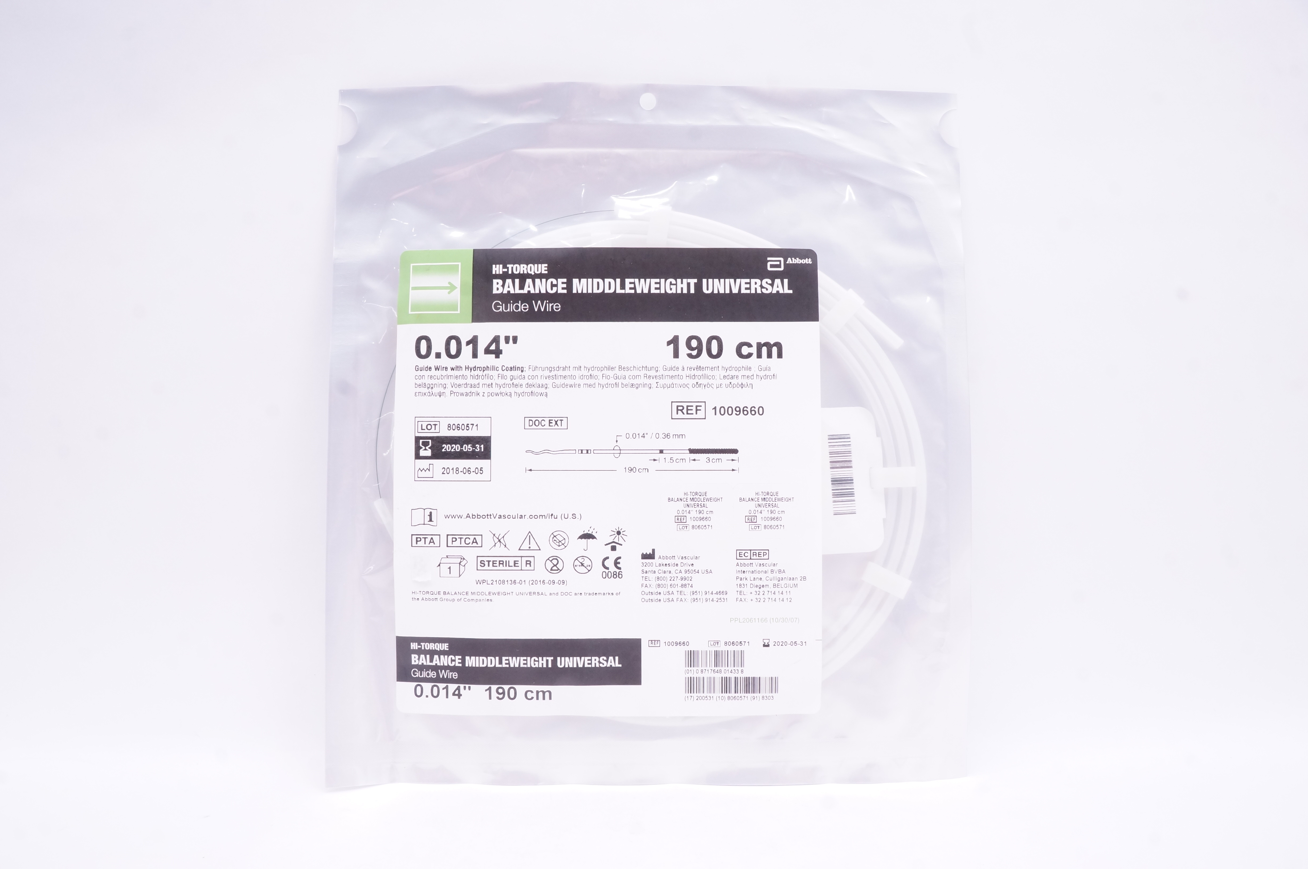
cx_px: 654
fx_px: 980
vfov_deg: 47.8
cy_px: 434
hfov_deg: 67.4
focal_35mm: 27
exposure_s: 1/15
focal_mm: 18
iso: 800
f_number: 14
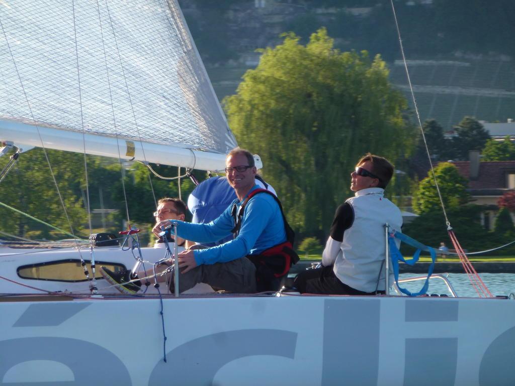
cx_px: 258
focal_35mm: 266
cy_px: 193
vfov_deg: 5.6
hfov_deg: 7.4
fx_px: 3957
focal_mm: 47.7
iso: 100
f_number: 5.6
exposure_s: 1/200
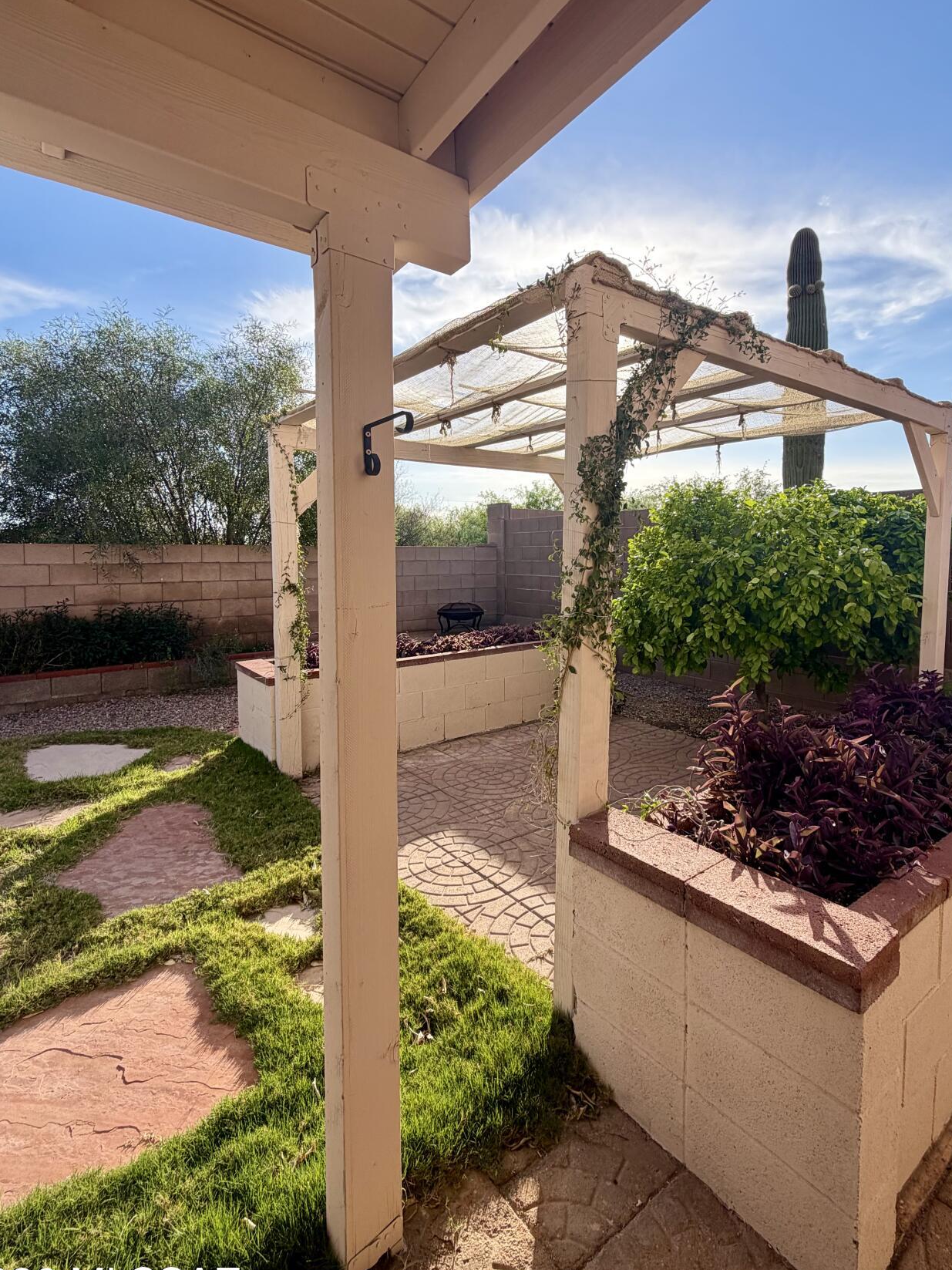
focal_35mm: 17
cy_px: 584
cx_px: 503
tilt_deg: -2.5
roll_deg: +1.0
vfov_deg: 90.8
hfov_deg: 74.7
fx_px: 623
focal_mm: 2.22
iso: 25
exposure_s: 1/770
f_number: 2.2
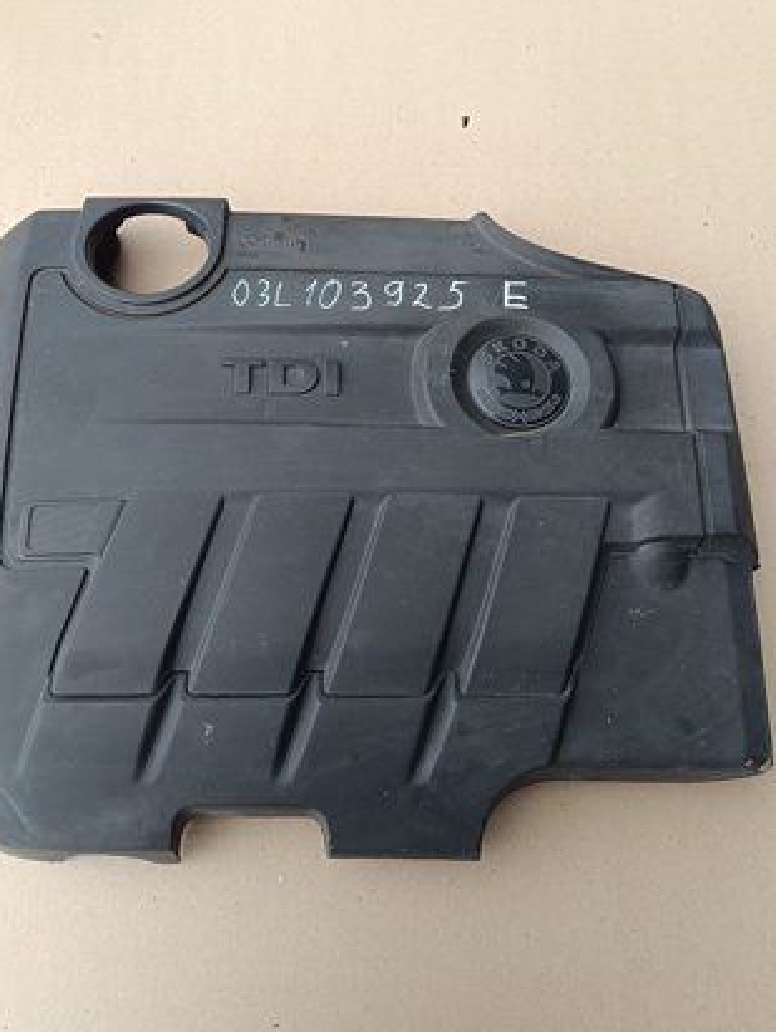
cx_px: 349
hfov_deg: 49.7
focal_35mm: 28
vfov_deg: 63.4
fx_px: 836
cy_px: 527
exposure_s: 1/109
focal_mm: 5.59
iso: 51
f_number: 1.88
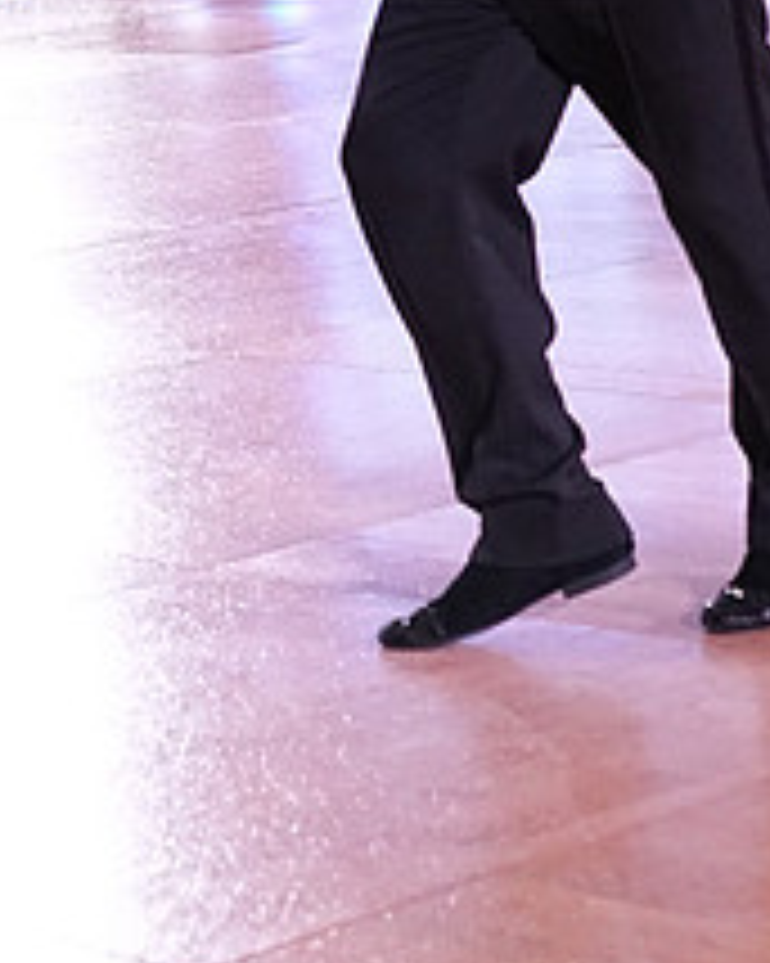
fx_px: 4133
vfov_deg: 13.0
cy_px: -158
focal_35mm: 145
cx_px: 2
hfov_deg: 10.6
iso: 3200
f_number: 5
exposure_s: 1/400
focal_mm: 38
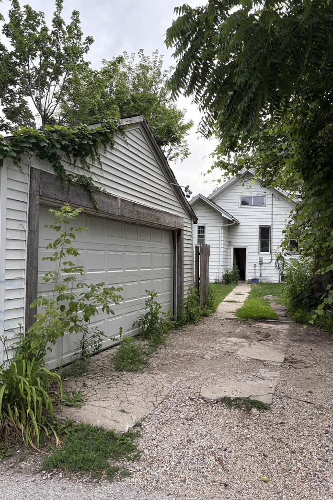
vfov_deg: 65.5
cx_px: 162
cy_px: 249
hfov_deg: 46.4
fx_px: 389
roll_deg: -1.6
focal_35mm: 28
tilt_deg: +1.8
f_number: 1.6
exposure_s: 1/369
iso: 64
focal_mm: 5.96
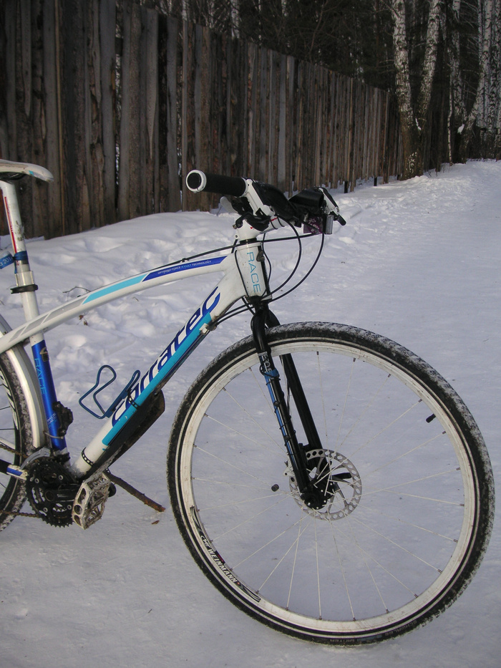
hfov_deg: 38.7
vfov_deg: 50.1
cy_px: 334
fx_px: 714
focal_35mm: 37
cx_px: 250
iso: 50
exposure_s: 1/350
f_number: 2.8
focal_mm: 6.1
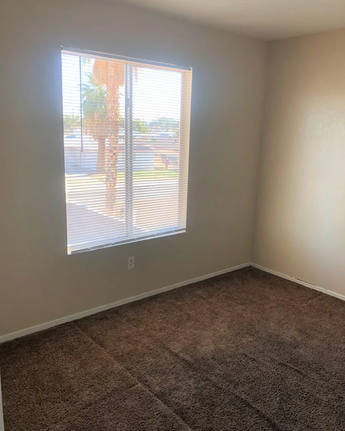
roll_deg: +0.2
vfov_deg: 58.8
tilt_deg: -10.1
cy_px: 217
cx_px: 169
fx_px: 383
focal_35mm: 30
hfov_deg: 48.5
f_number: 1.8
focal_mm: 4
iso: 32
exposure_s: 1/120
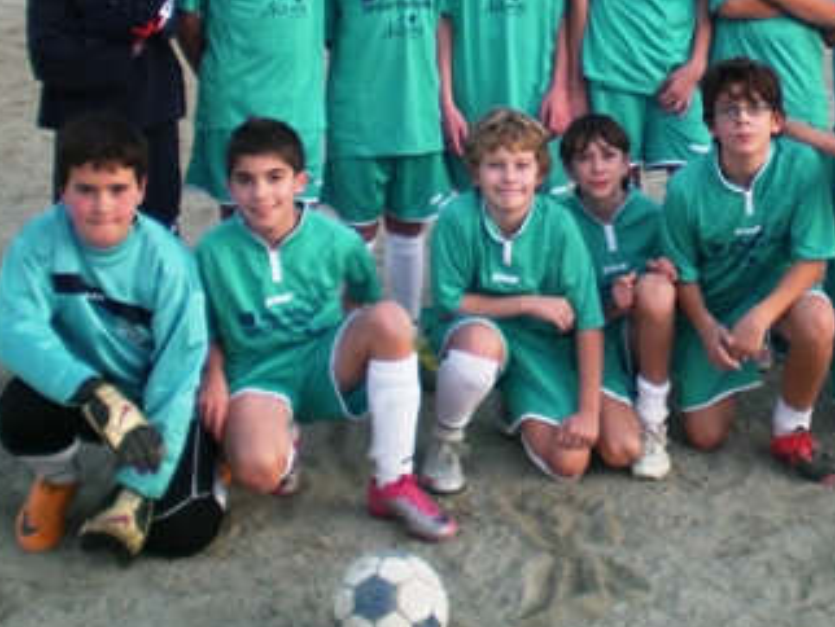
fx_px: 1690
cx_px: 648
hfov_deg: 27.3
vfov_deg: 20.7
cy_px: 76
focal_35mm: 70
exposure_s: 1/80
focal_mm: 6.3
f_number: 3.1
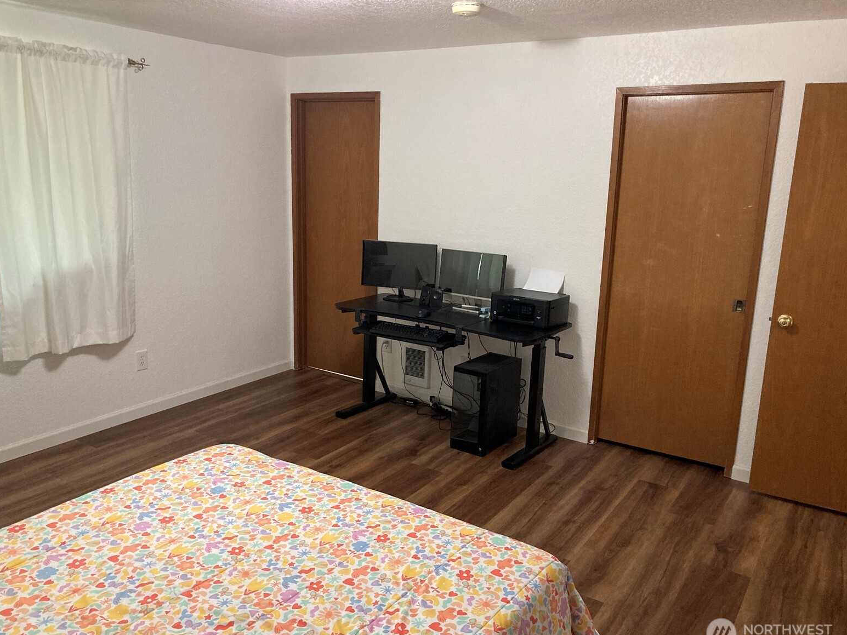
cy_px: 327
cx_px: 410
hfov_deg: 61.6
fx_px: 710
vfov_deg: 48.2
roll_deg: -1.3
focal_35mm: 29
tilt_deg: -13.3
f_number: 1.8
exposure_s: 1/60
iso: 320
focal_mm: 3.99
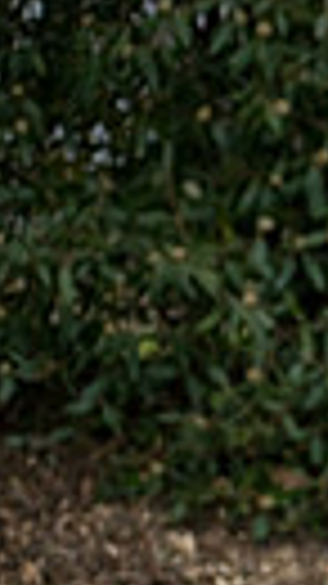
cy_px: 574
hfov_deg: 3.1
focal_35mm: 373
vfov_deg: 5.8
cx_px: 1263
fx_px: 5775
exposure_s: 1/1000
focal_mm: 80
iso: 400
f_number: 4.5
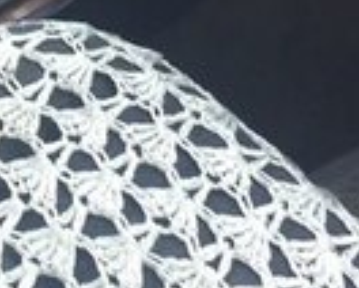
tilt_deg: -35.9
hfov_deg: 13.4
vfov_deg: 10.8
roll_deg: +7.2
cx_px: -44
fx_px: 1500
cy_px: -72
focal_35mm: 141
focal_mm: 4.15
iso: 32
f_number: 2.2
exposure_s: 1/33
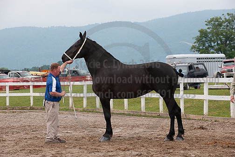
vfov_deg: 8.6
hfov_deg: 12.9
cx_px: 118
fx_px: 1043
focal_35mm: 160
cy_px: 78
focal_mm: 160
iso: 1000
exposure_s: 1/1250
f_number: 5.6
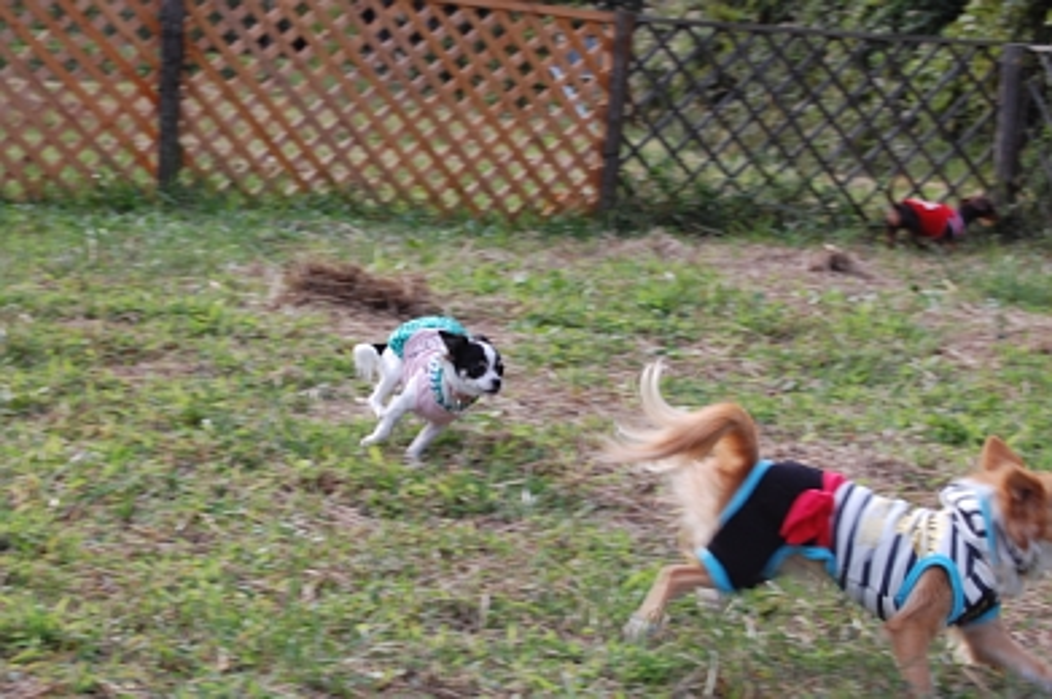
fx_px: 2409
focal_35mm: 82
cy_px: 350
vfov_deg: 16.5
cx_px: 526
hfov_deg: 24.6
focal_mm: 55
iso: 400
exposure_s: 1/200
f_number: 10
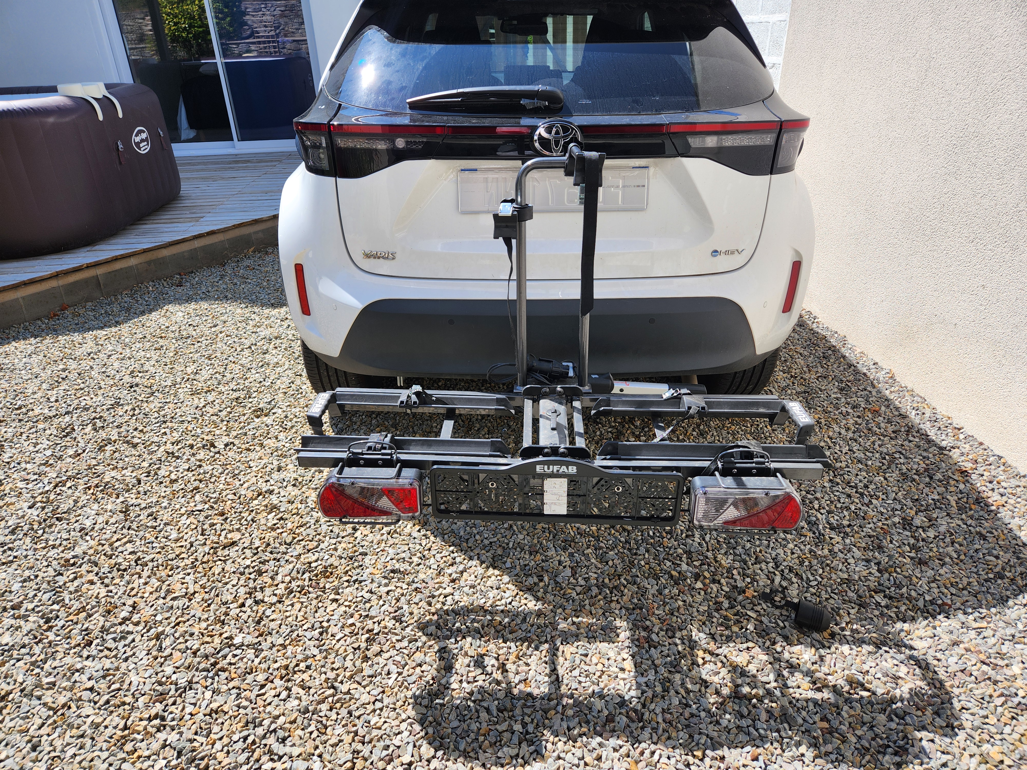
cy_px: 385
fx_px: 682
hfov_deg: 73.9
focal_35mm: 23
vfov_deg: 58.9
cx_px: 514
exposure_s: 1/932
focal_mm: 5.4
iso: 20
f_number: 1.8
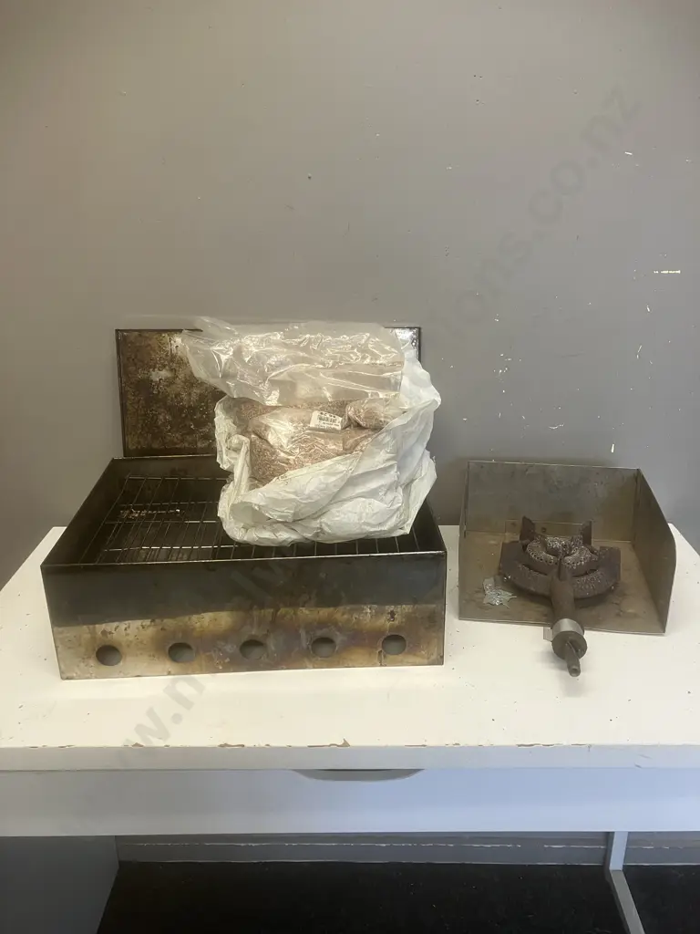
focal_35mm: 28
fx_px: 755
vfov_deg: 63.4
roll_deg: -0.4
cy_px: 467
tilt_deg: -19.5
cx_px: 350
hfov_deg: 49.7
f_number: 1.8
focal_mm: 3.99
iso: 64
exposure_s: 1/50
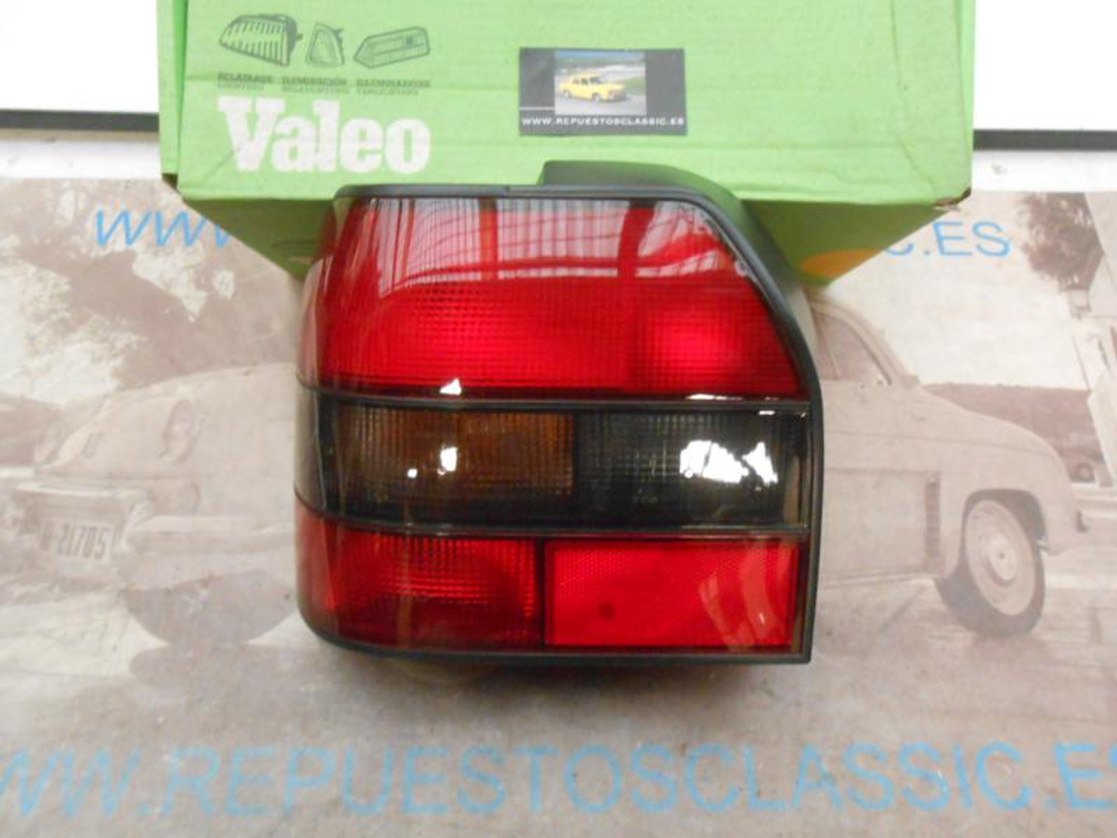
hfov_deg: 67.3
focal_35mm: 26
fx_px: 839
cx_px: 558
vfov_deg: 53.1
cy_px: 419
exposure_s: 1/25
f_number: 3.5
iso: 800
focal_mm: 4.6
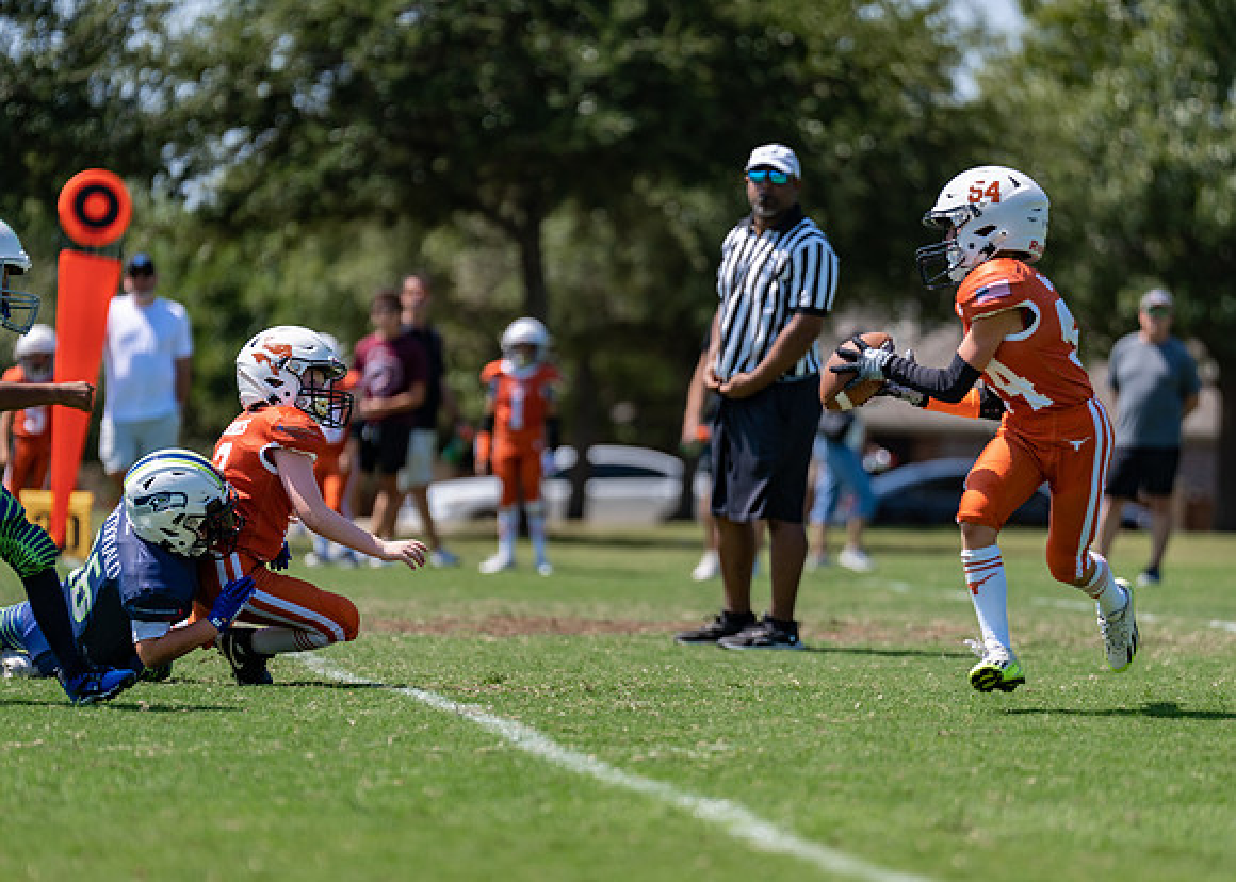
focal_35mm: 246
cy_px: 498
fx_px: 8628
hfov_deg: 8.2
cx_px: 648
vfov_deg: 5.9
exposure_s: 1/1250
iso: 100
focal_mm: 200
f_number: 3.2
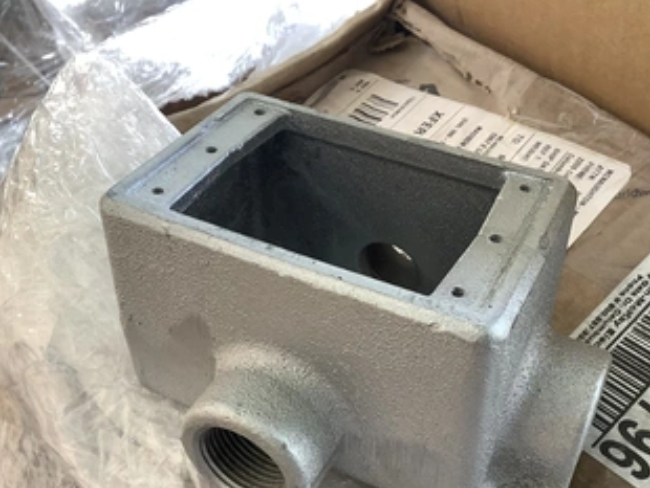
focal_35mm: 40
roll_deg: -0.6
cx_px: 371
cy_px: 293
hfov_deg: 46.6
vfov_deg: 35.9
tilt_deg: -44.8
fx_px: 752
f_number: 2.4
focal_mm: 3.3
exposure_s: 1/120
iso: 80
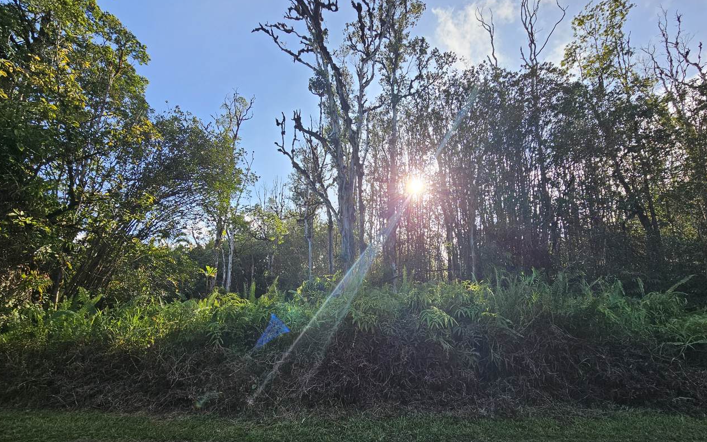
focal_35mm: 14
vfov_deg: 78.3
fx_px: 270
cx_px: 354
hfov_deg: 105.3
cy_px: 246
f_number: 2.2
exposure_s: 1/756
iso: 50
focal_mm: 2.2
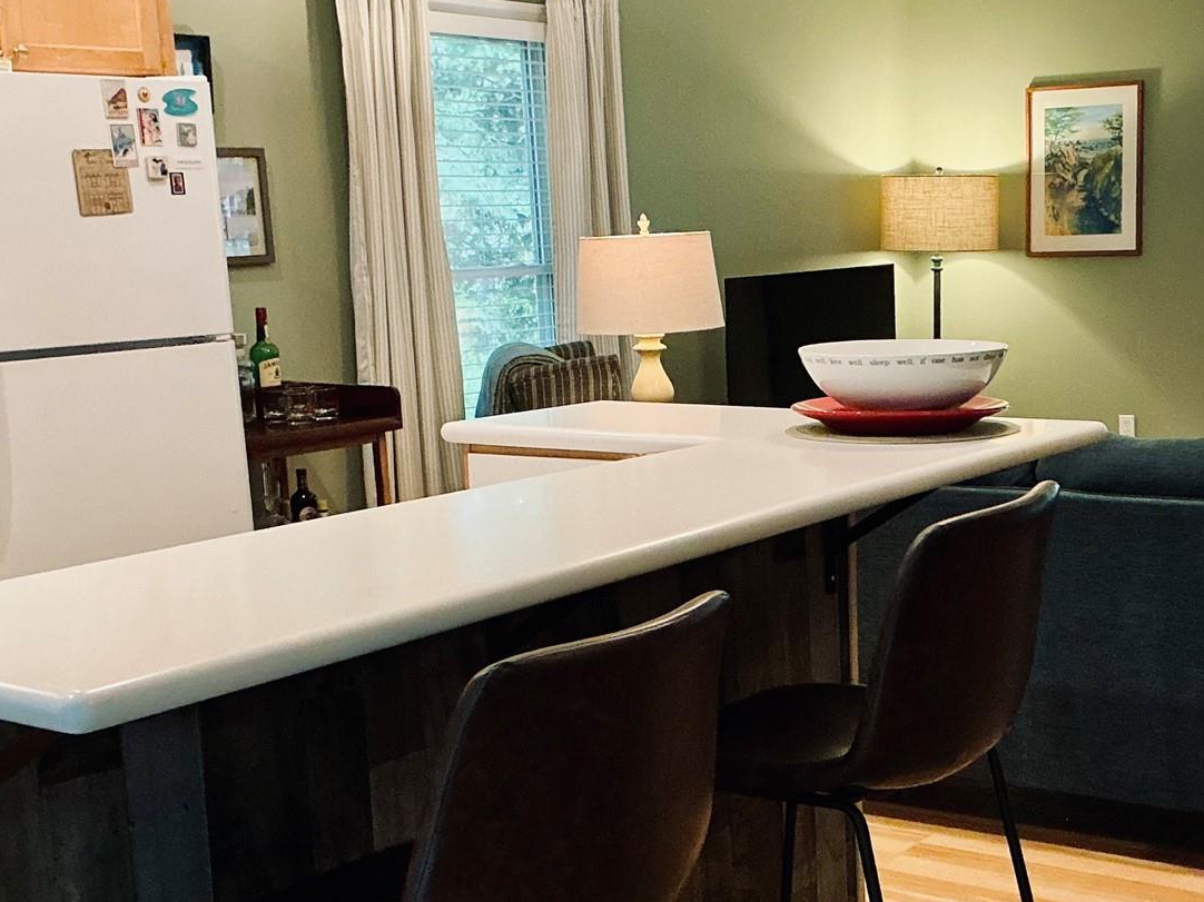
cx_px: 831
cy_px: 574
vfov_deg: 27.4
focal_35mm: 53
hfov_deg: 35.7
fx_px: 1843
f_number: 1.8
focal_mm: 3
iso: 200
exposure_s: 1/60
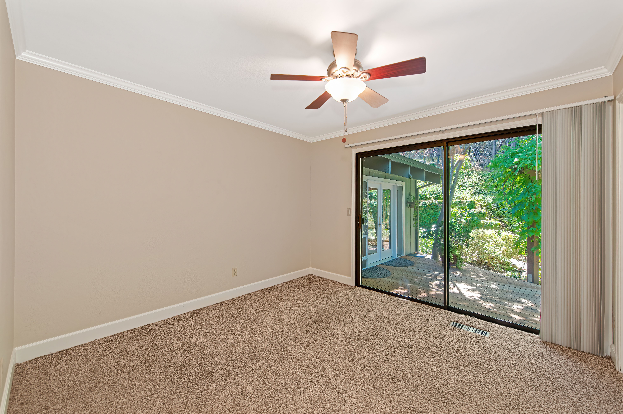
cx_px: 312
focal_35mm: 14
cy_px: 207
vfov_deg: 81.1
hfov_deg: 104.3
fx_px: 242
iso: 560
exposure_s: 1/60
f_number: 4.8
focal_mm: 14
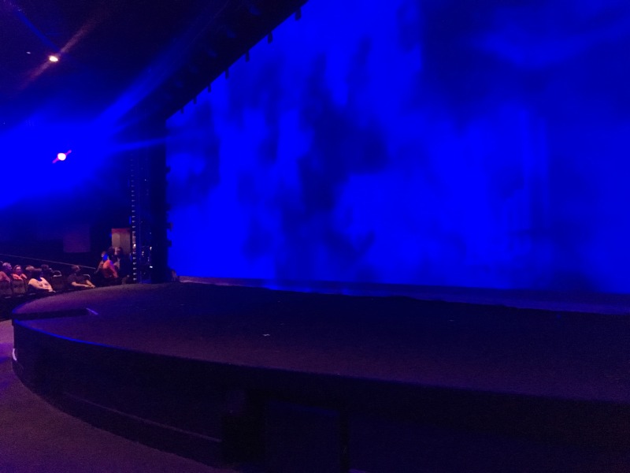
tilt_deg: +1.5
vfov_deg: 48.2
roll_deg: +2.6
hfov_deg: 61.7
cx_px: 315
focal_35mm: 29
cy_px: 236
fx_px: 528
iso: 1250
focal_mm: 4.15
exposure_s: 1/15
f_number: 2.2
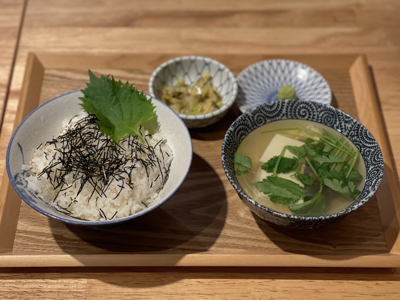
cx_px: 200
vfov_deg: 22.9
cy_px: 150
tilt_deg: -48.2
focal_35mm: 64
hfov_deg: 30.3
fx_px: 740
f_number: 2.2
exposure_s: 1/100
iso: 200
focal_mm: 7.5
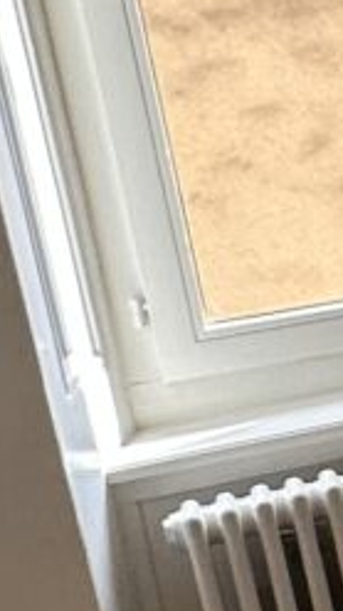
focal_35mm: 126
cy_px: 288
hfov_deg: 7.2
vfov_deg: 17.0
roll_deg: +4.6
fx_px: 2043
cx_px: 1340
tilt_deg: -16.0
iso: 40
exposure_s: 1/131
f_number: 2.2
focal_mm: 2.22
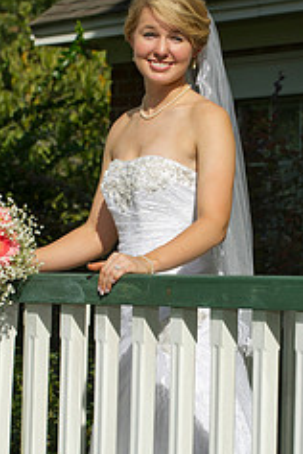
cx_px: 172
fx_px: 2512
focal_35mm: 199
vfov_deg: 10.3
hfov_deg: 6.9
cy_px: 282
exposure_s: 1/640
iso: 250
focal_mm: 105
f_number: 7.1
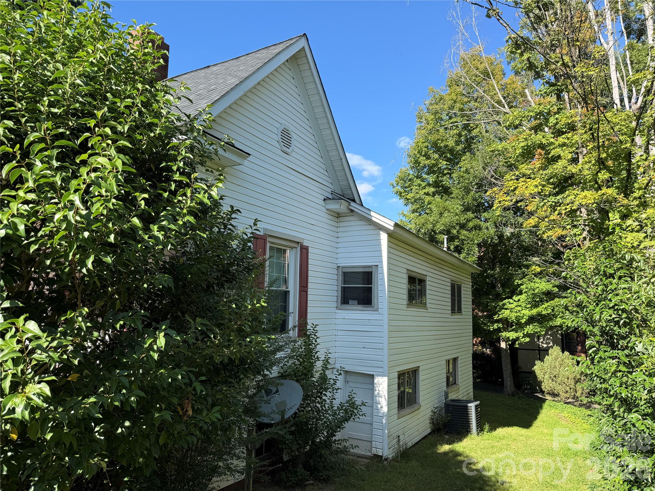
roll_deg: -1.2
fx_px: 454
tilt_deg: +8.0
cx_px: 328
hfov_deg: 71.6
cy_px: 246
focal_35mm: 24
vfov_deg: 56.8
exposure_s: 1/1410
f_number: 1.78
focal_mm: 6.76
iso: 80
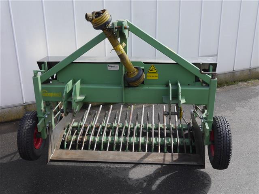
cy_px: 97
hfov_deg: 46.8
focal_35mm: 40
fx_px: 299
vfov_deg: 36.0
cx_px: 130
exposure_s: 1/250
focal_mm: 20
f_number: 6.3
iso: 160
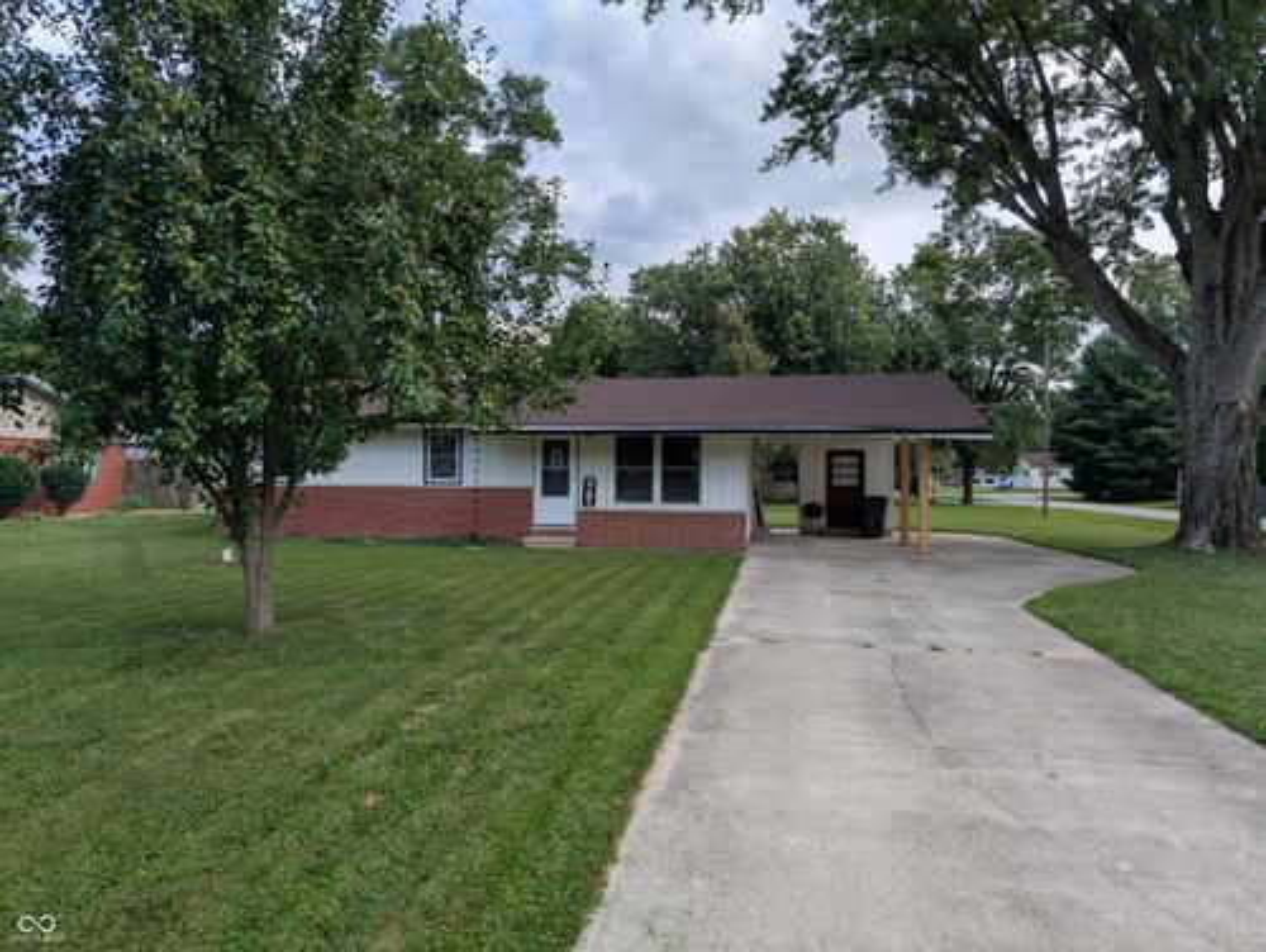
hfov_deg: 71.5
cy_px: 476
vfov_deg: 56.9
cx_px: 633
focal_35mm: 24
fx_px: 879
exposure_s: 1/589
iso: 20
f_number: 1.68
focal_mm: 6.9
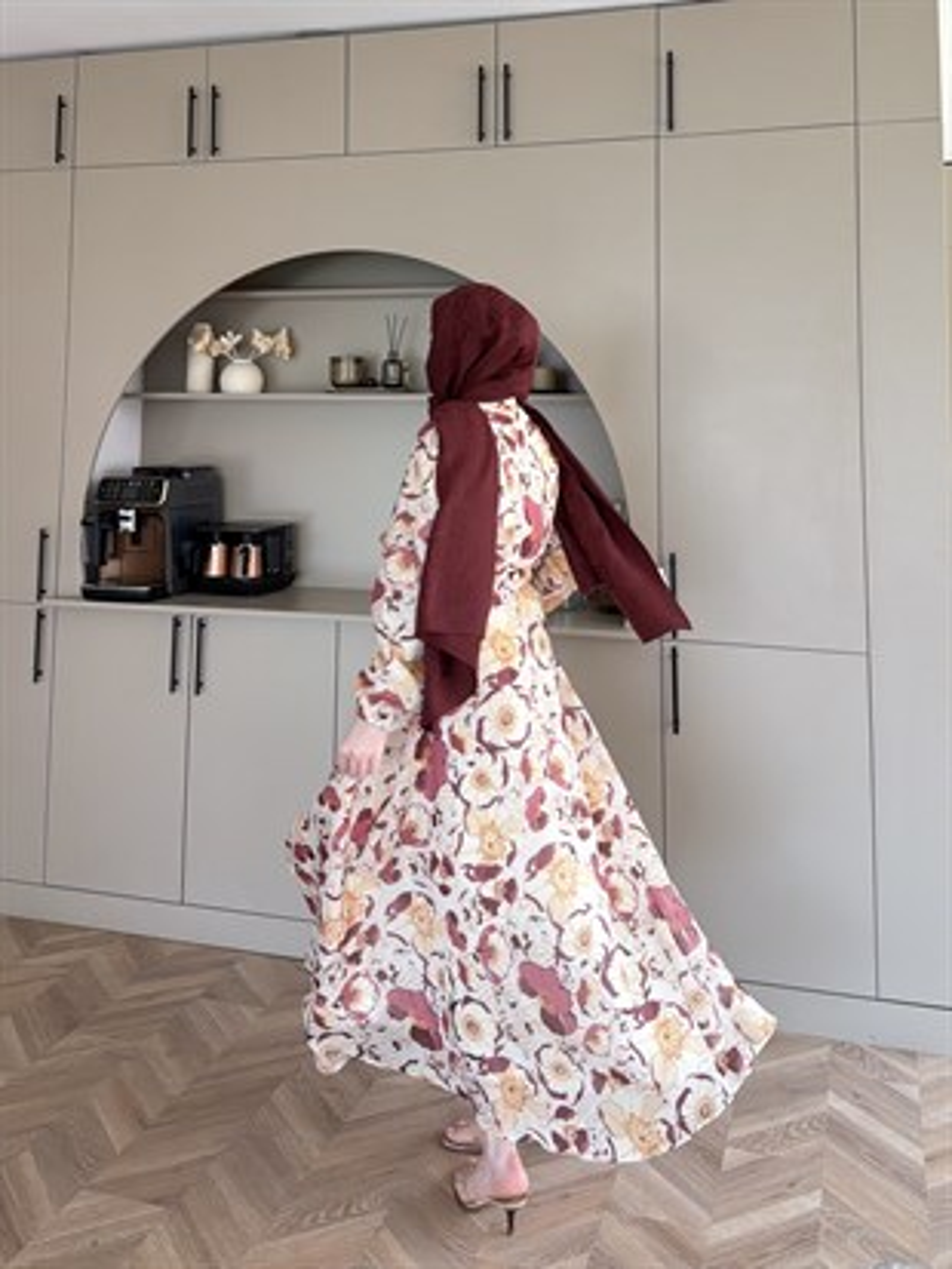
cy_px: 634
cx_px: 476
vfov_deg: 71.6
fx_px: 880
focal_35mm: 24
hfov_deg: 56.8
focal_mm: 6.76
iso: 200
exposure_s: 1/266
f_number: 1.78
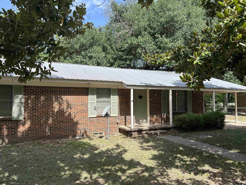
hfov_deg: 67.3
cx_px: 123
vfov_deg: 53.1
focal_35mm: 26
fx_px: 185
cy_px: 92
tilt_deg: +2.4
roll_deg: +0.7
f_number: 1.5
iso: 50
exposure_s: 1/1449
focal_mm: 5.7
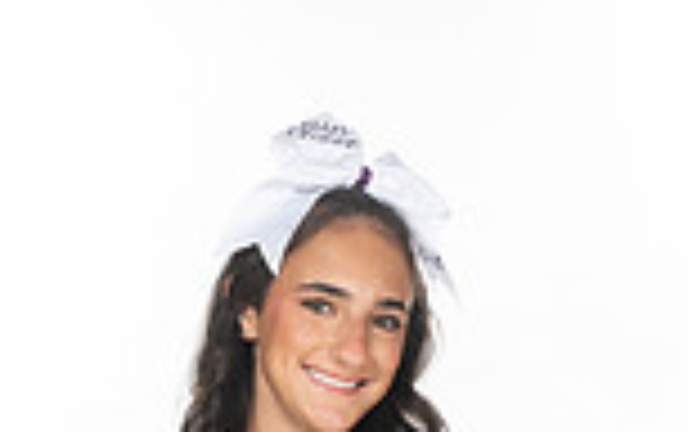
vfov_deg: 7.9
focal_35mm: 156
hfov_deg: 13.4
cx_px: 292
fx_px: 2928
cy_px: 994
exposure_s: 1/320
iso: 800
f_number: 7.1
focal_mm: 52
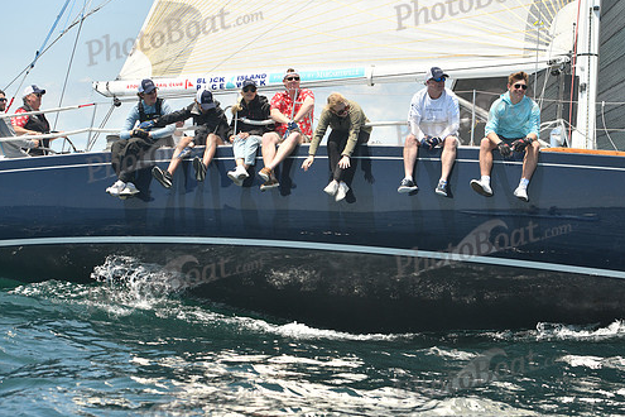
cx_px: 330
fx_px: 1423
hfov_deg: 24.8
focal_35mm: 82
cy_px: 198
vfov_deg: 16.7
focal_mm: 70
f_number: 5
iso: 320
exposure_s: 1/640
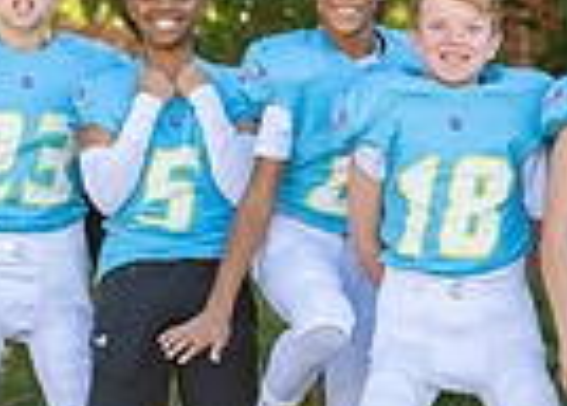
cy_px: 161
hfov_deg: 8.6
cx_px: 463
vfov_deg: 6.2
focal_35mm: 234
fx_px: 3772
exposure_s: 1/800
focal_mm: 50
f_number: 1.8
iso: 100
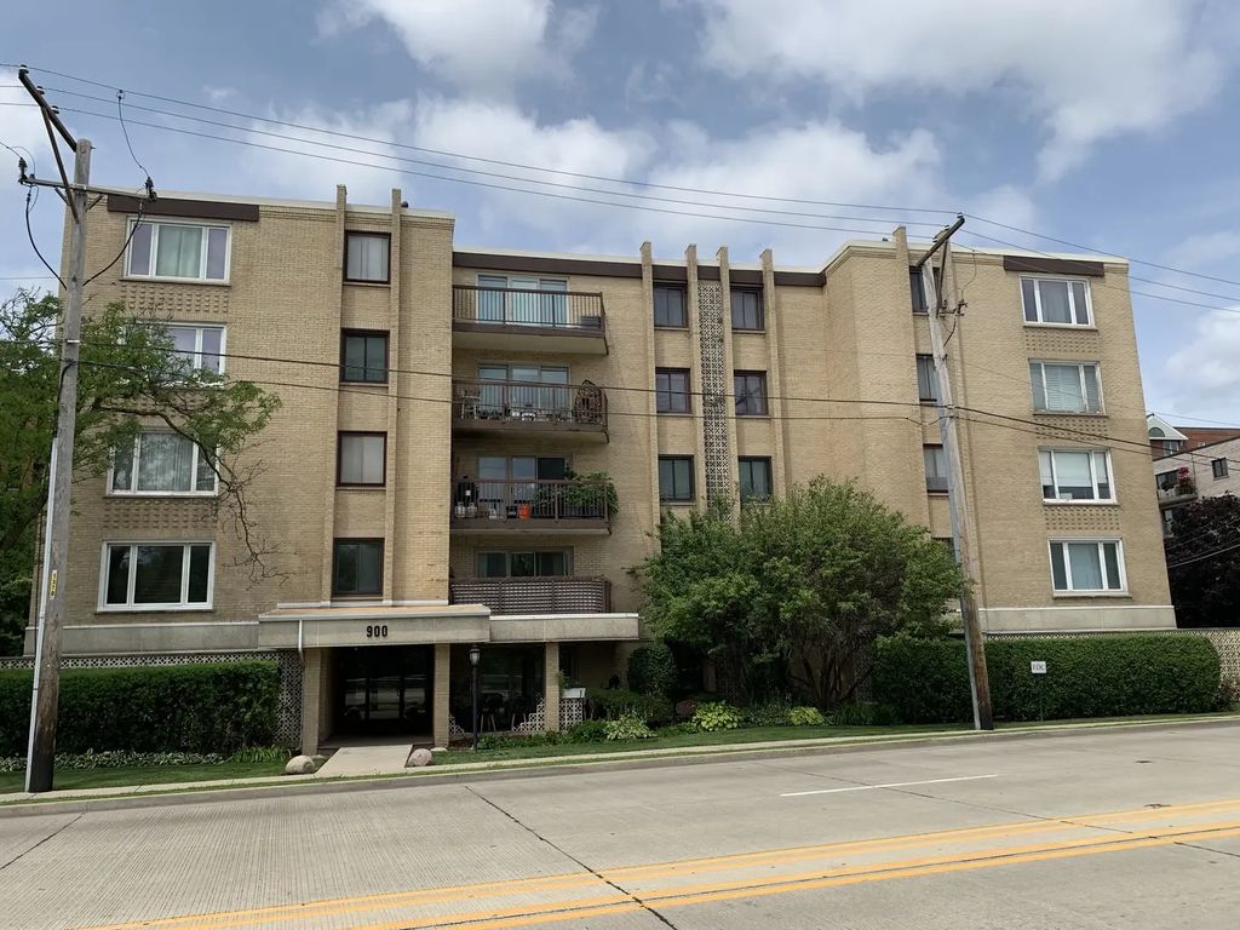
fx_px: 931
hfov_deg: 67.3
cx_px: 620
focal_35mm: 26
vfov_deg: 53.1
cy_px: 465
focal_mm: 4.25
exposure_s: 1/2833
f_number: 1.8
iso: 25
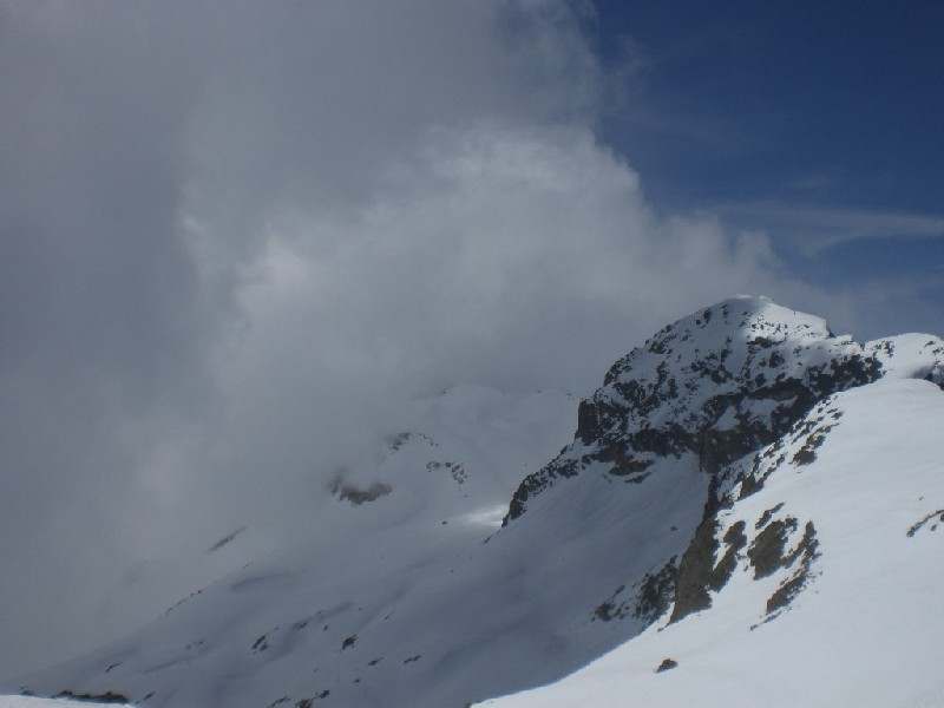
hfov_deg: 49.0
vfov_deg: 37.7
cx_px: 472
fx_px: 1036
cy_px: 354
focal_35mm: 38
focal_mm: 6.3
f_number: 4.4
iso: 50
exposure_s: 1/2000
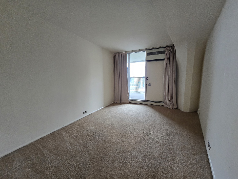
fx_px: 89
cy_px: 90
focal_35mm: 13
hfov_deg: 106.2
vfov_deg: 89.9
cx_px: 119
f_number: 2.2
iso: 320
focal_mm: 2.2
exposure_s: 1/60
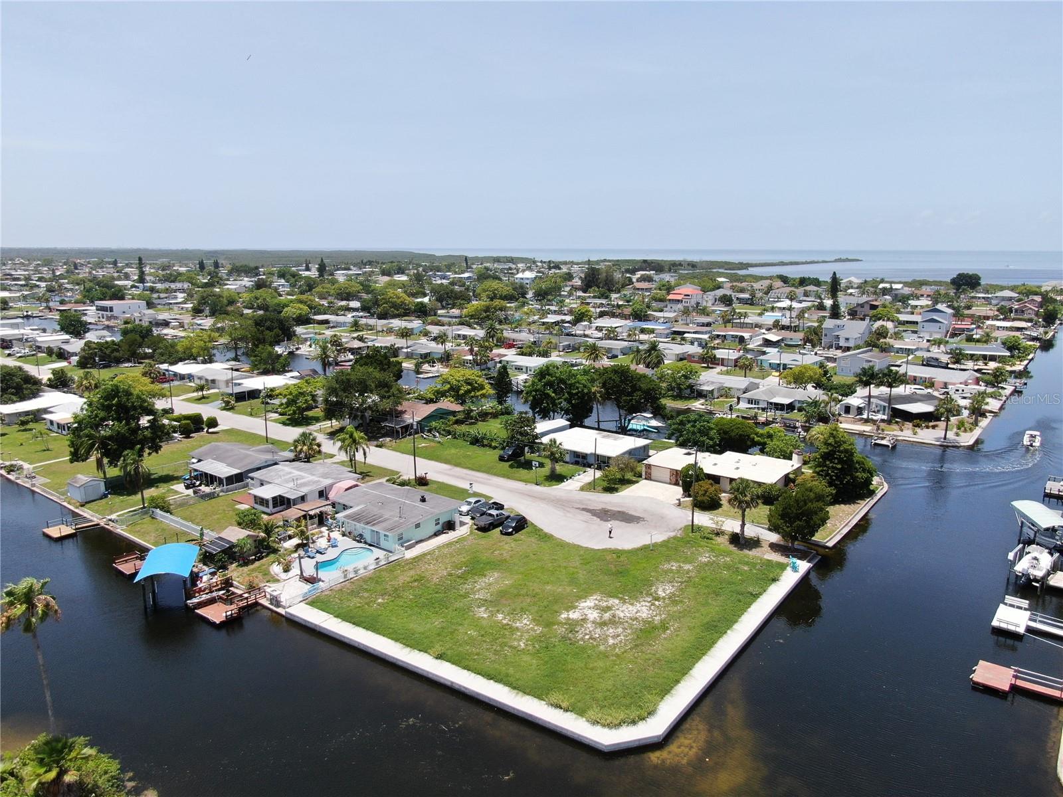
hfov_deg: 71.6
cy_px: 398
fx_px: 737
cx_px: 532
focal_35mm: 24
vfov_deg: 56.8
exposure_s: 1/1250
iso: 100
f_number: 2.8
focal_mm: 4.39
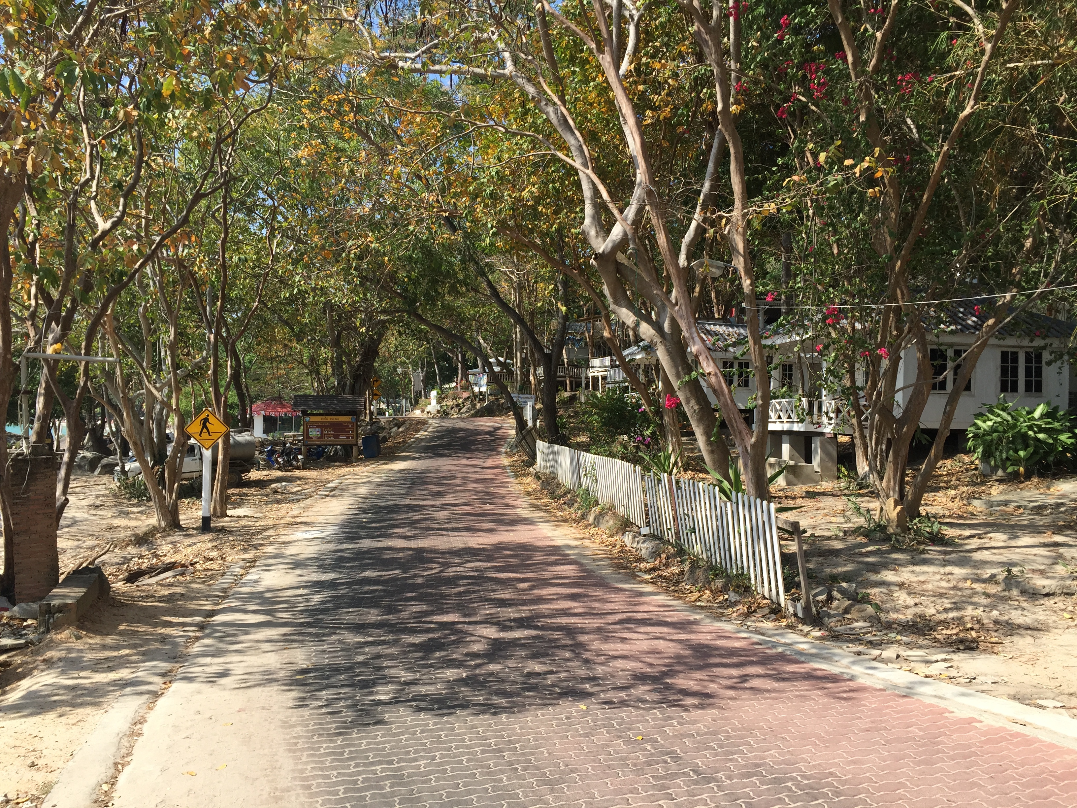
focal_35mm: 29
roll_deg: -1.6
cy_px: 404
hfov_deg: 61.7
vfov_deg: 48.2
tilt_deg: +0.5
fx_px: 902
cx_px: 538
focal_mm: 4.15
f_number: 2.2
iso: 32
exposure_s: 1/1199
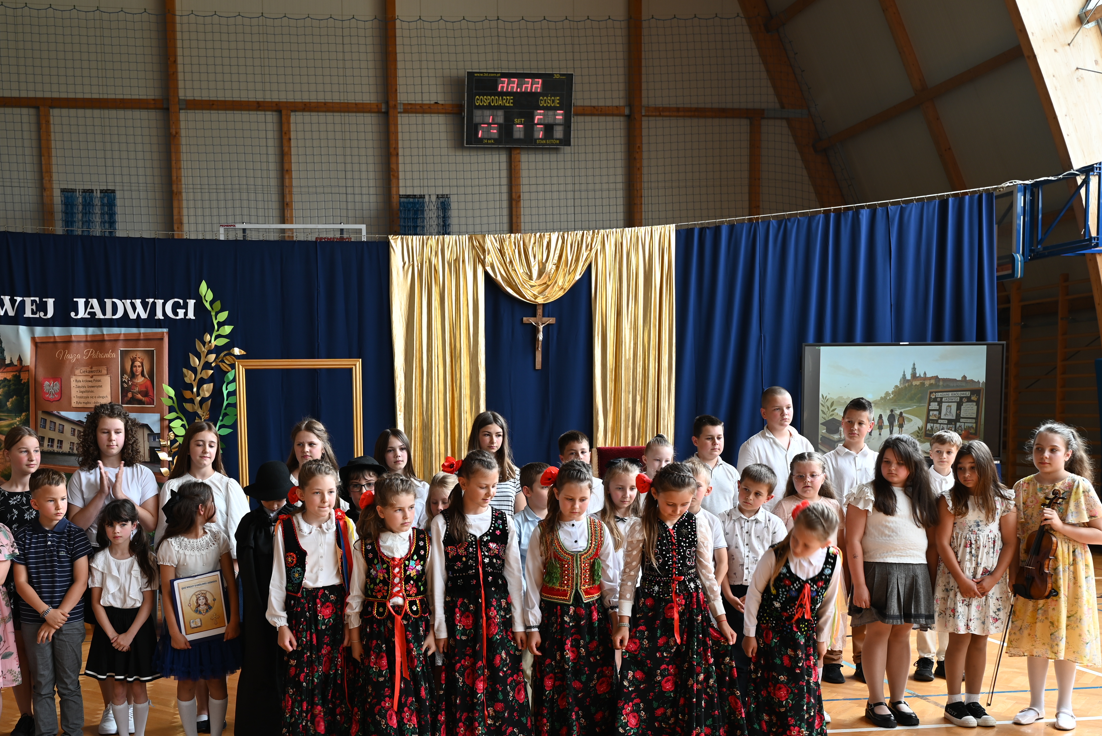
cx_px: 424
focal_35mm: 39
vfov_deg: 33.9
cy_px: 503
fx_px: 1194
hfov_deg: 49.1
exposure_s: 1/60
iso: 100
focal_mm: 28
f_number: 4
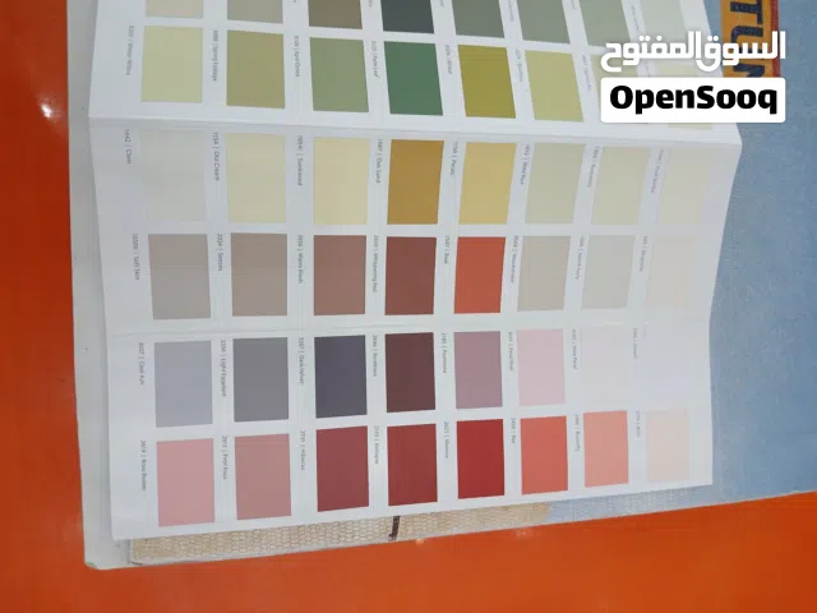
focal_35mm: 26
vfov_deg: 53.1
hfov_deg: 67.3
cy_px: 306
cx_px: 408
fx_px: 614
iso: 100
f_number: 1.8
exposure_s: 1/60
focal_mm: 3.98
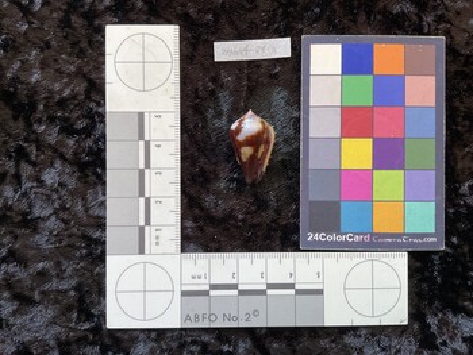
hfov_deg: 61.6
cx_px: 236
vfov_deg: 48.3
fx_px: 397
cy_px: 178
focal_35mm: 29
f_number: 1.8
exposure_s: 1/60
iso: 40
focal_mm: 3
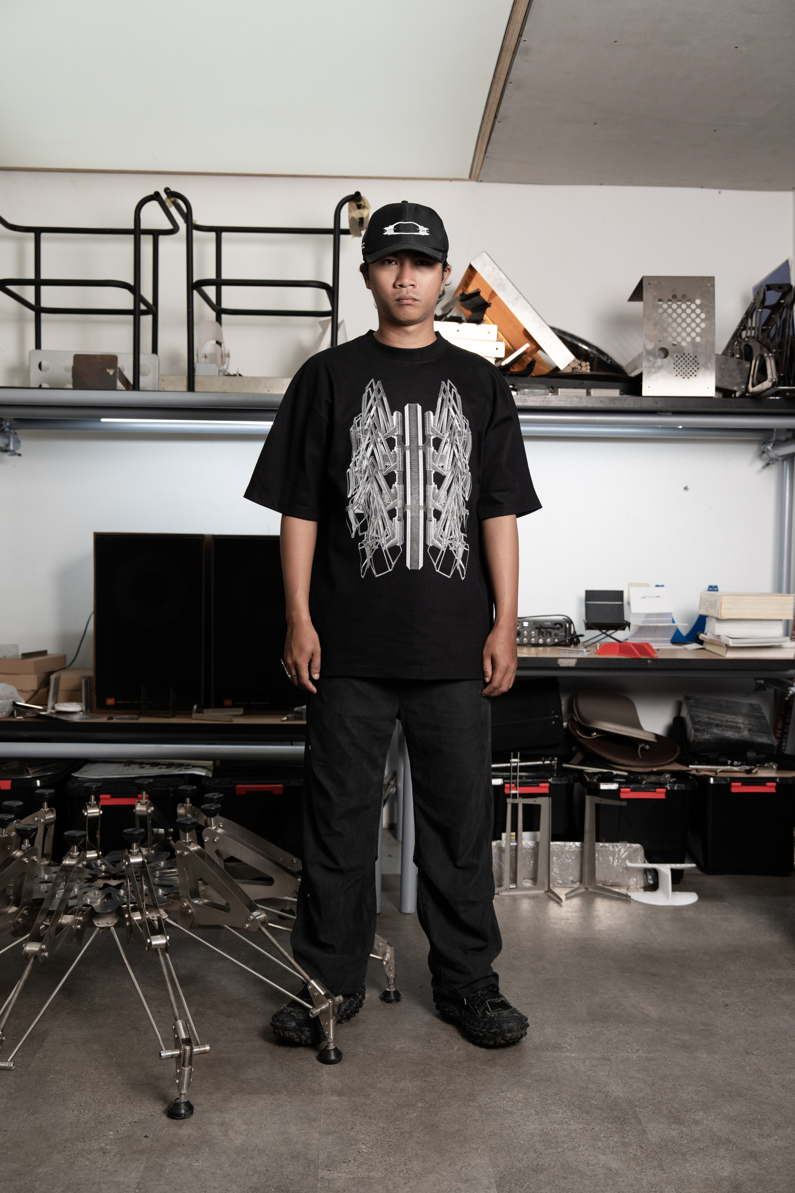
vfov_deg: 55.8
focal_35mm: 34
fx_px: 1126
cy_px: 596
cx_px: 398
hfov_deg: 38.9
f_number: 3.5
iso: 400
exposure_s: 1/125
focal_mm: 34
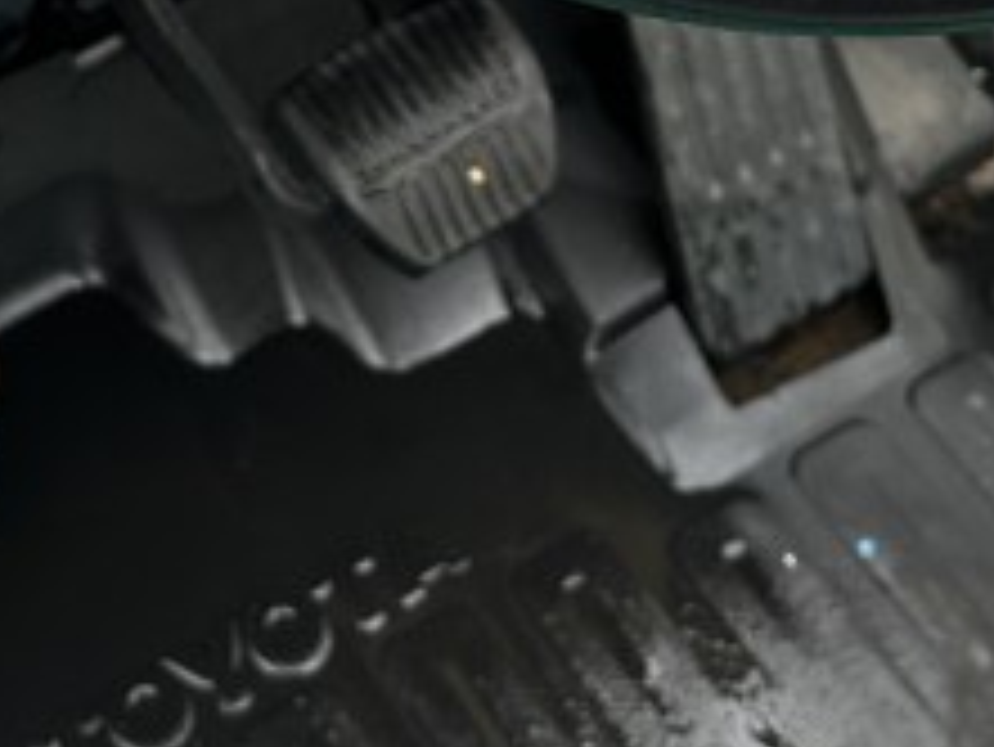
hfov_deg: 17.7
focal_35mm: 111
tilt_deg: -44.5
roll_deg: -1.2
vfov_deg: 12.6
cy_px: -441
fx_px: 3189
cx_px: 328
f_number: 1.78
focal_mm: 6.86
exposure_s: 1/121
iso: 125
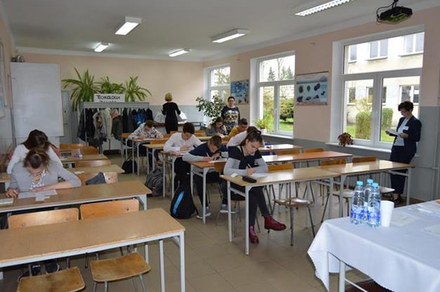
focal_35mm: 28
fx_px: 342
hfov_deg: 65.5
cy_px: 147
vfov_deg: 46.3
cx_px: 217
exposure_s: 1/60
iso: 400
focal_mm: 18
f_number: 4
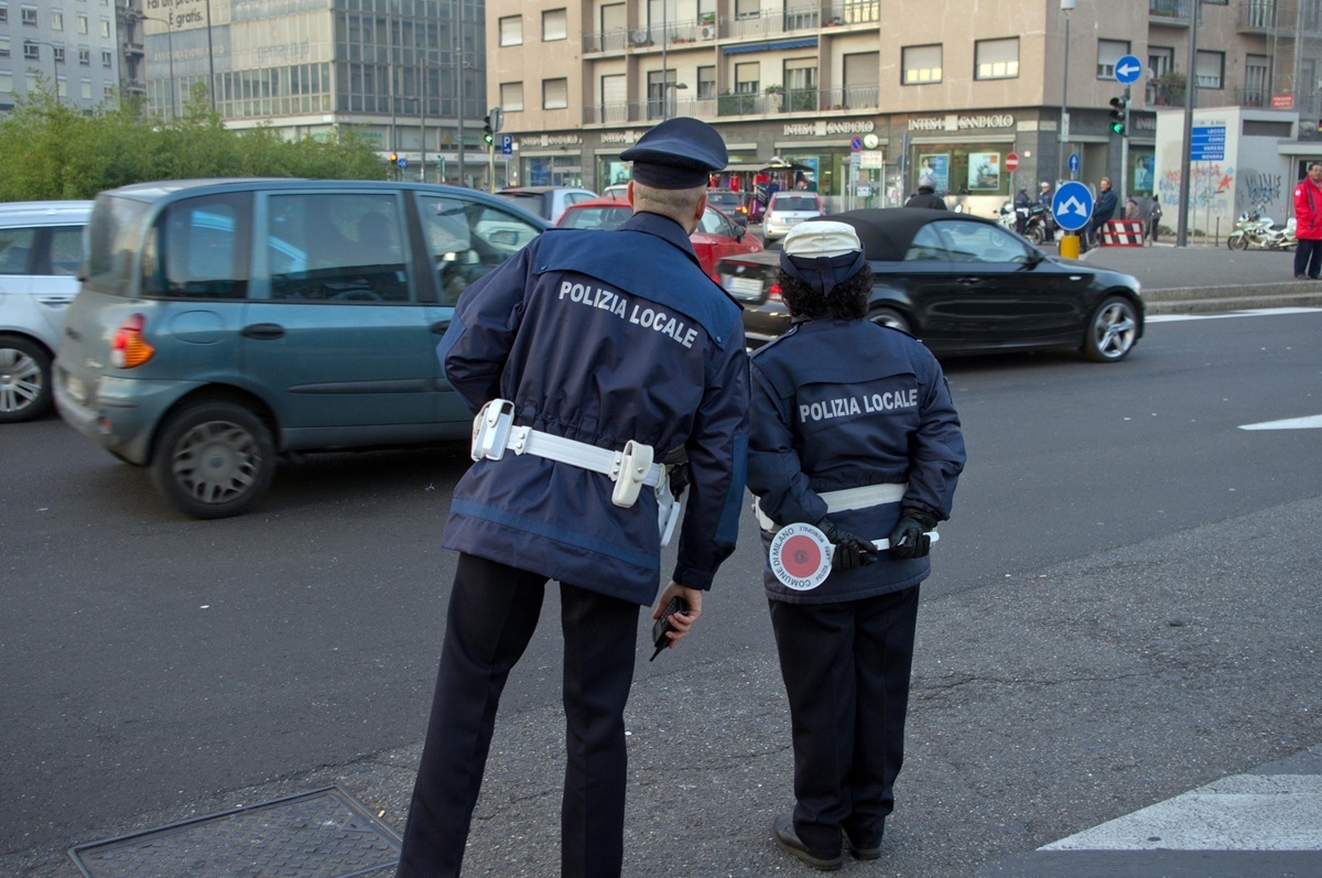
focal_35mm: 39
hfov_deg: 49.6
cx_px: 661
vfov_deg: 34.1
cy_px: 439
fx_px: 1430
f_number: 4.5
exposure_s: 1/60
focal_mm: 26.25
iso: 400
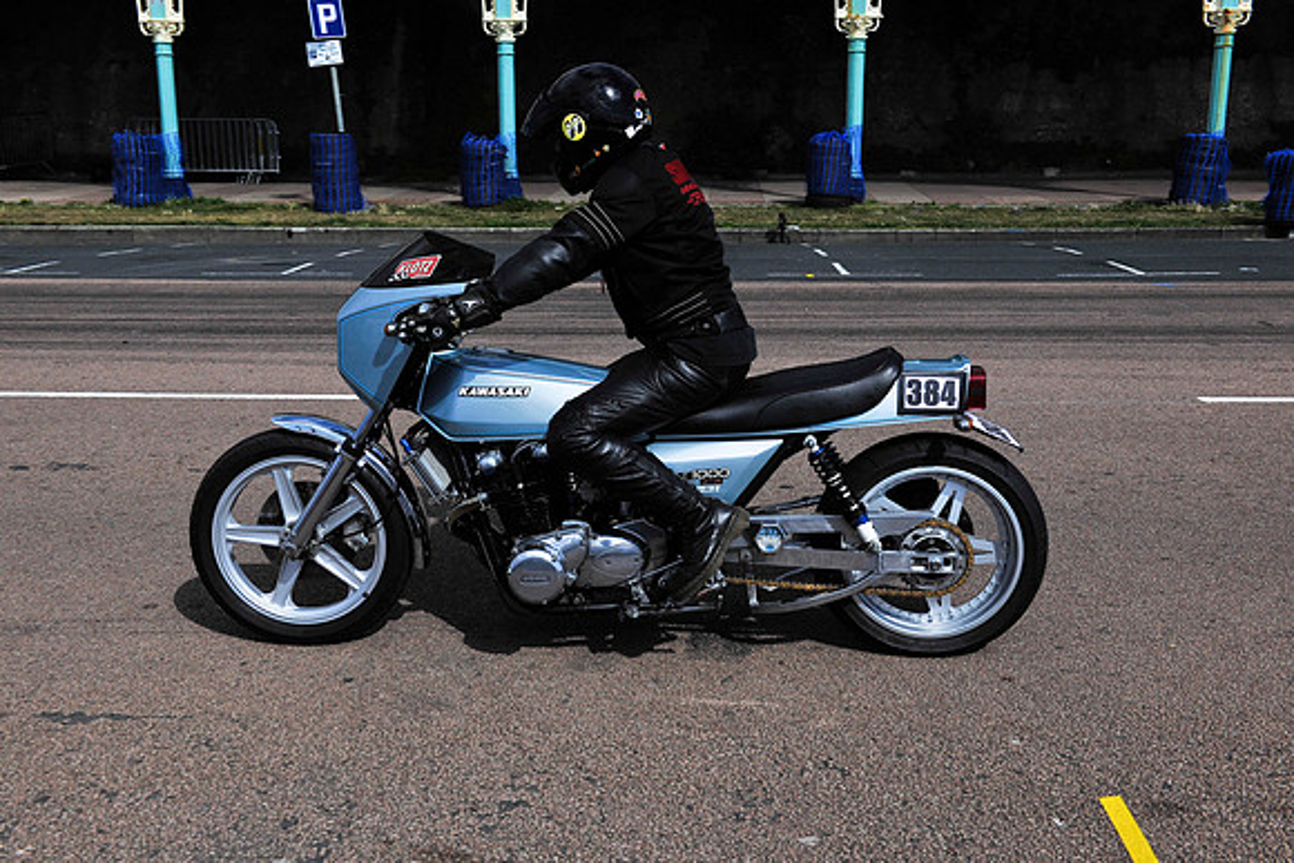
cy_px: 432
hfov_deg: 50.7
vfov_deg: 35.1
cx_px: 647
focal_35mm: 38
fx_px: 1366
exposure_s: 1/1000
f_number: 13
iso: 320
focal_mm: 38
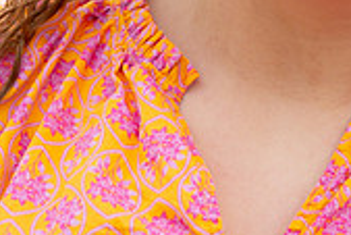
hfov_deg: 5.5
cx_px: 293
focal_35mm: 371
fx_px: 3620
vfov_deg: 3.7
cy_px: -133
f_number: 4
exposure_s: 1/160
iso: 200
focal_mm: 100
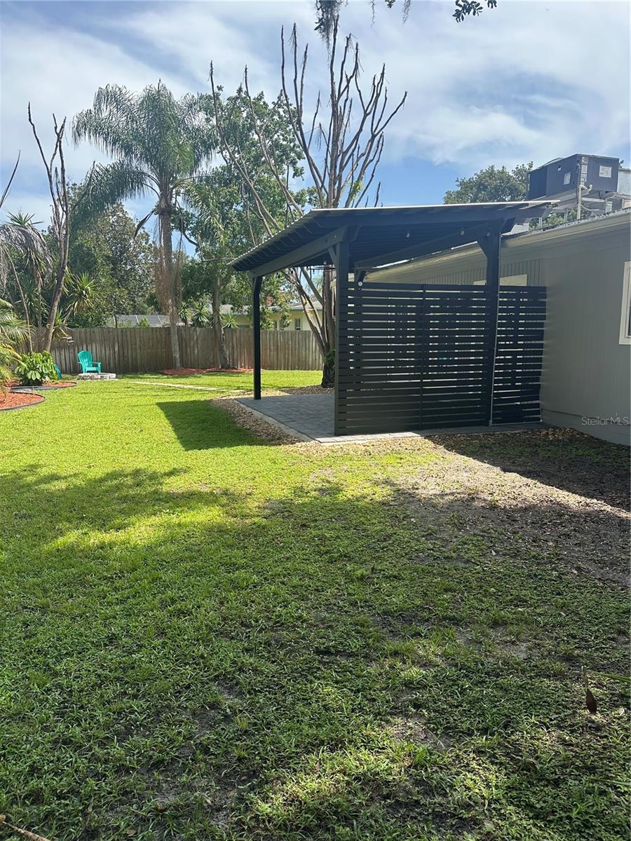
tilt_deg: -7.7
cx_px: 316
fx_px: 583
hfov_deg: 56.8
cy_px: 420
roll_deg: -0.4
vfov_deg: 71.6
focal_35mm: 24
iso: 80
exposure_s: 1/2155
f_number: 1.78
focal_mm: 6.86
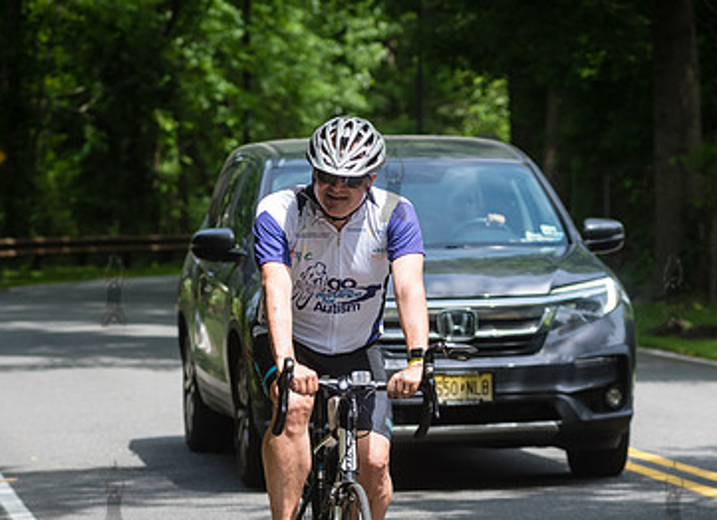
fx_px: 4627
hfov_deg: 8.9
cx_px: 365
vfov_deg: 6.4
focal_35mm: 226
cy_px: 415
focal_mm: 120
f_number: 4.5
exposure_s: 1/640
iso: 250
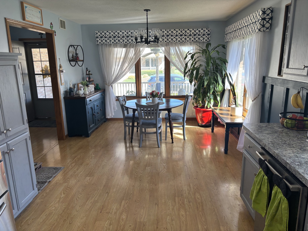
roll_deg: +1.5
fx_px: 231
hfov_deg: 67.3
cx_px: 154
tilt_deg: -13.0
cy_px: 116
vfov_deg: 53.1
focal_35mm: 26
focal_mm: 5.96
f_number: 1.6
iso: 125
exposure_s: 1/120
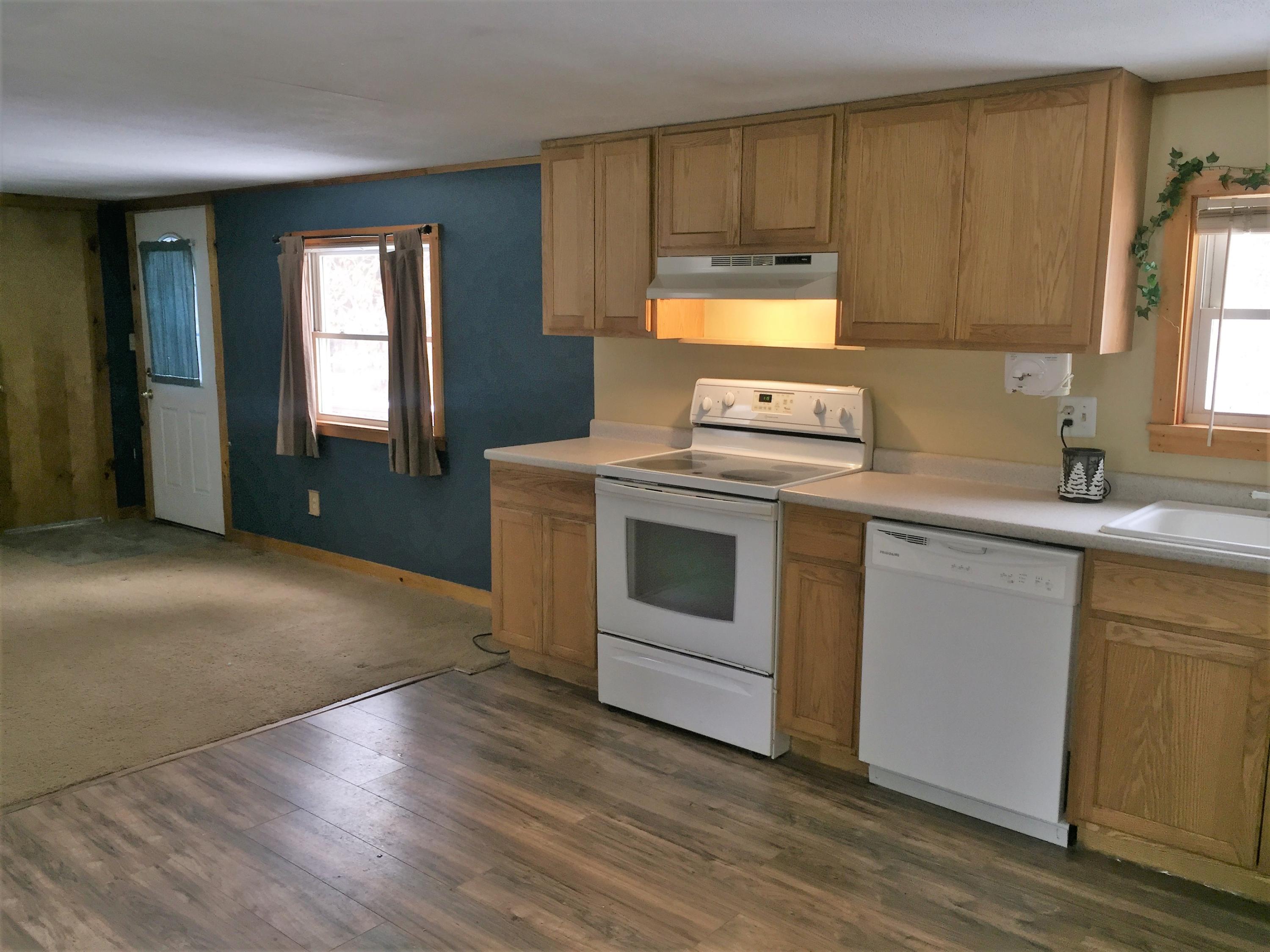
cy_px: 476
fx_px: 1064
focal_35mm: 29
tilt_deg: -8.1
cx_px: 635
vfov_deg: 48.2
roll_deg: -0.6
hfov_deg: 61.7
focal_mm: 4.15
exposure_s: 1/30
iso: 50
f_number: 2.2
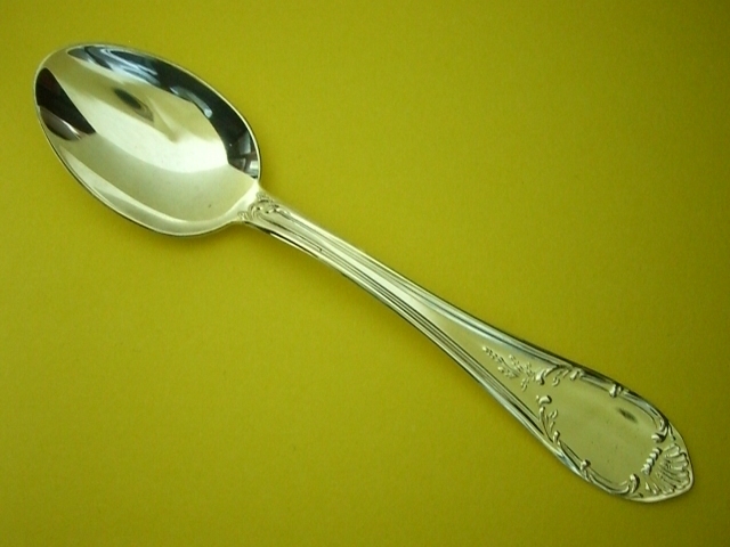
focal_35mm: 38
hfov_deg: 49.0
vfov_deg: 37.7
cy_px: 274
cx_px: 365
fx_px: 801
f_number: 2.7
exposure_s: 1/50
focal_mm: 6.2
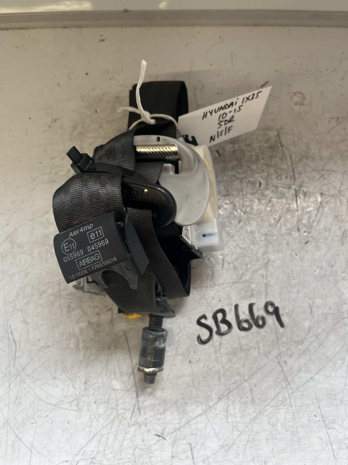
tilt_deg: -75.4
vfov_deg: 67.3
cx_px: 174
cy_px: 232
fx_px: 349
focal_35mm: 26
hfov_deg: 53.1
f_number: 1.6
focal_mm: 5.1
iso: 64
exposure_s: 1/122
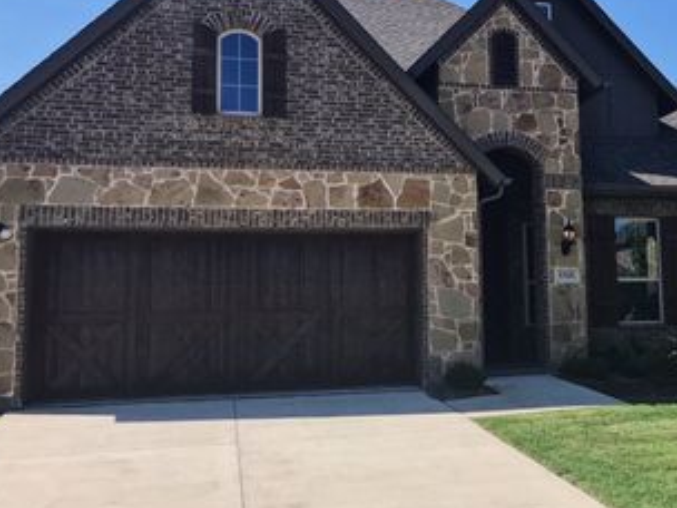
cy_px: 206
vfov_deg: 31.4
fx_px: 900
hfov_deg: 40.3
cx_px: 494
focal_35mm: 46
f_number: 1.8
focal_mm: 3.99
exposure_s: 1/2457
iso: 20
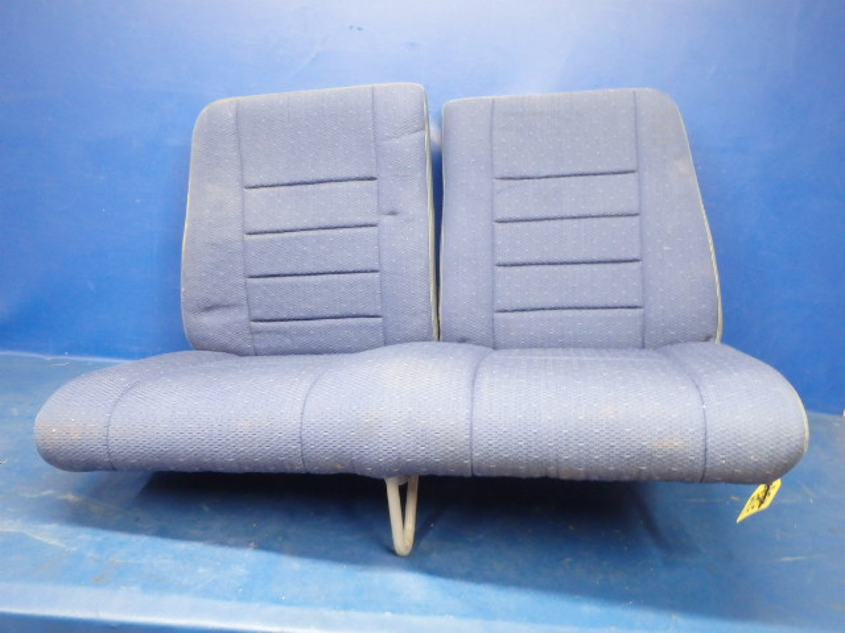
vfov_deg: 49.7
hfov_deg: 63.4
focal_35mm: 28
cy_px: 316
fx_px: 683
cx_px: 422
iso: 800
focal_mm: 5
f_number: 3.9
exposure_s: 1/13
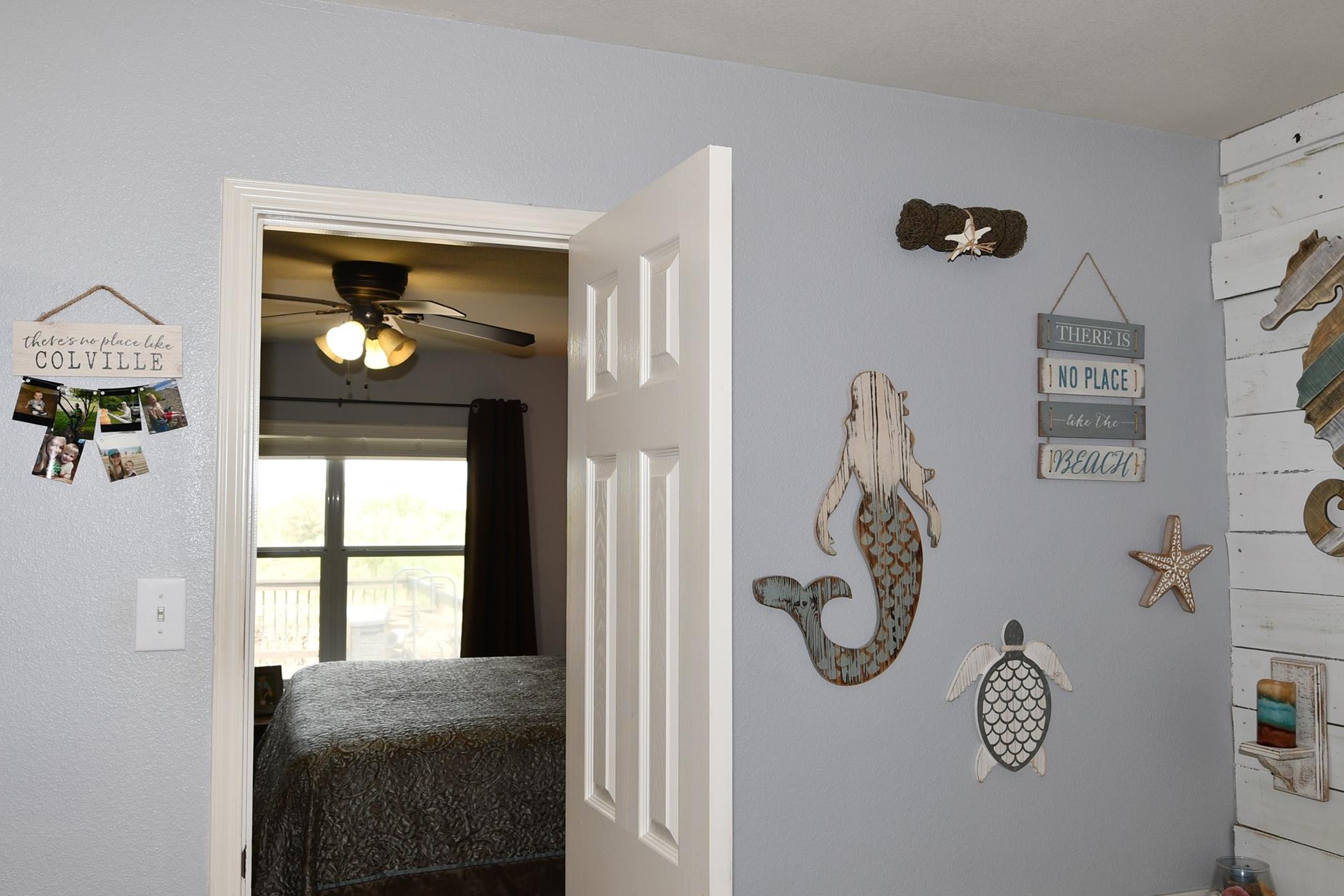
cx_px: 670
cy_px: 457
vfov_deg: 45.0
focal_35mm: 29
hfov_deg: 63.7
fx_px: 1083
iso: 125
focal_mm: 14
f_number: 4.5
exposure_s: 1/60
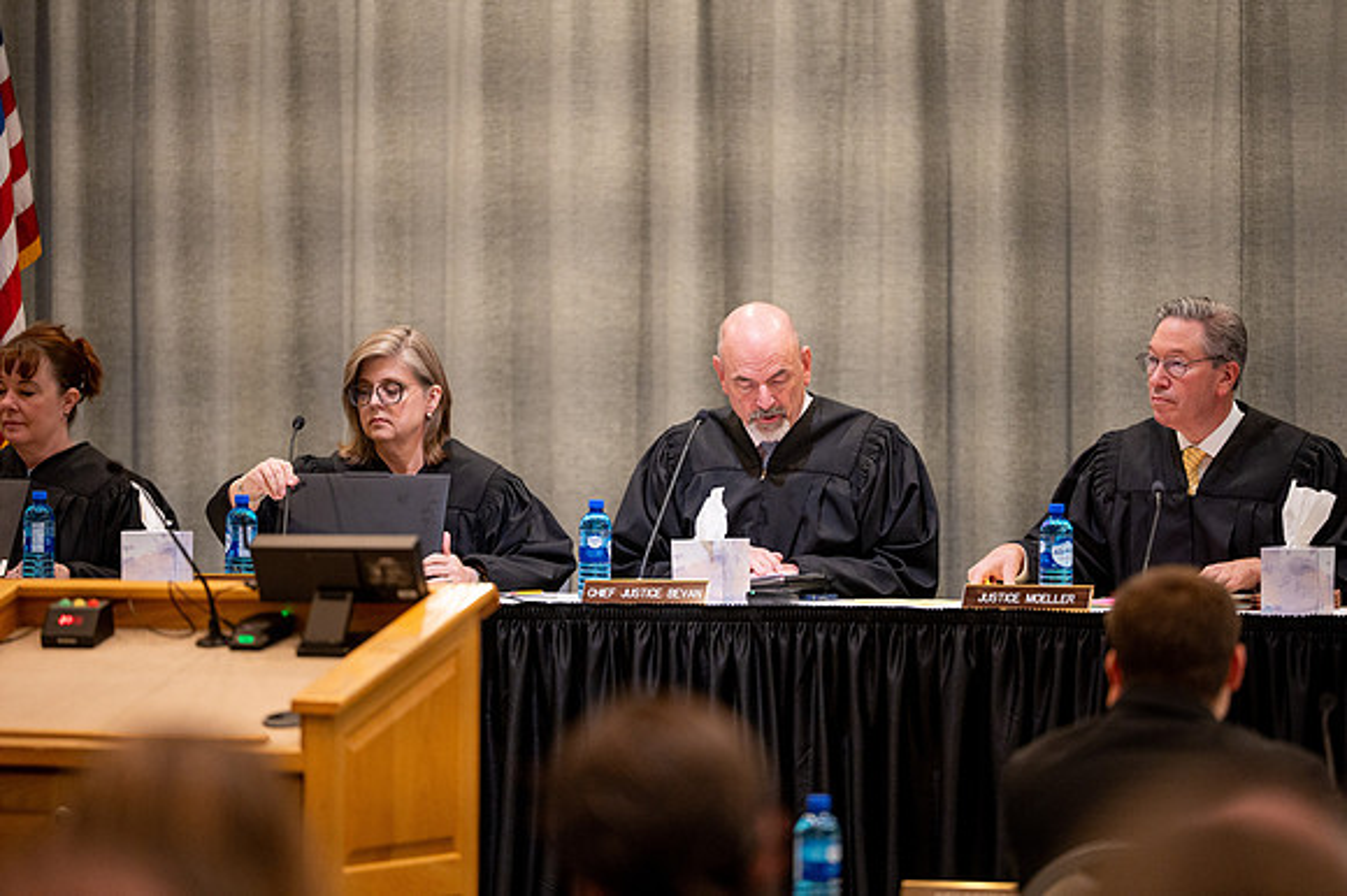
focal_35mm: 200
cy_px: 448
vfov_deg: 6.9
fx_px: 7479
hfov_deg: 10.3
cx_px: 674
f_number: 2.8
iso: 1600
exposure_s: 1/200
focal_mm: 200
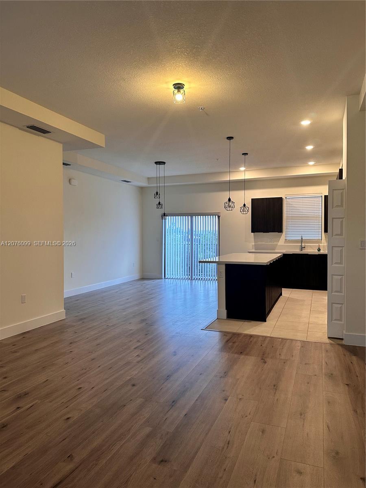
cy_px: 244
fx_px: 338
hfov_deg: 56.8
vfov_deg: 71.6
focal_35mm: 24
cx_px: 183
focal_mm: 6.86
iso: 160
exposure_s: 1/60
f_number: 1.78
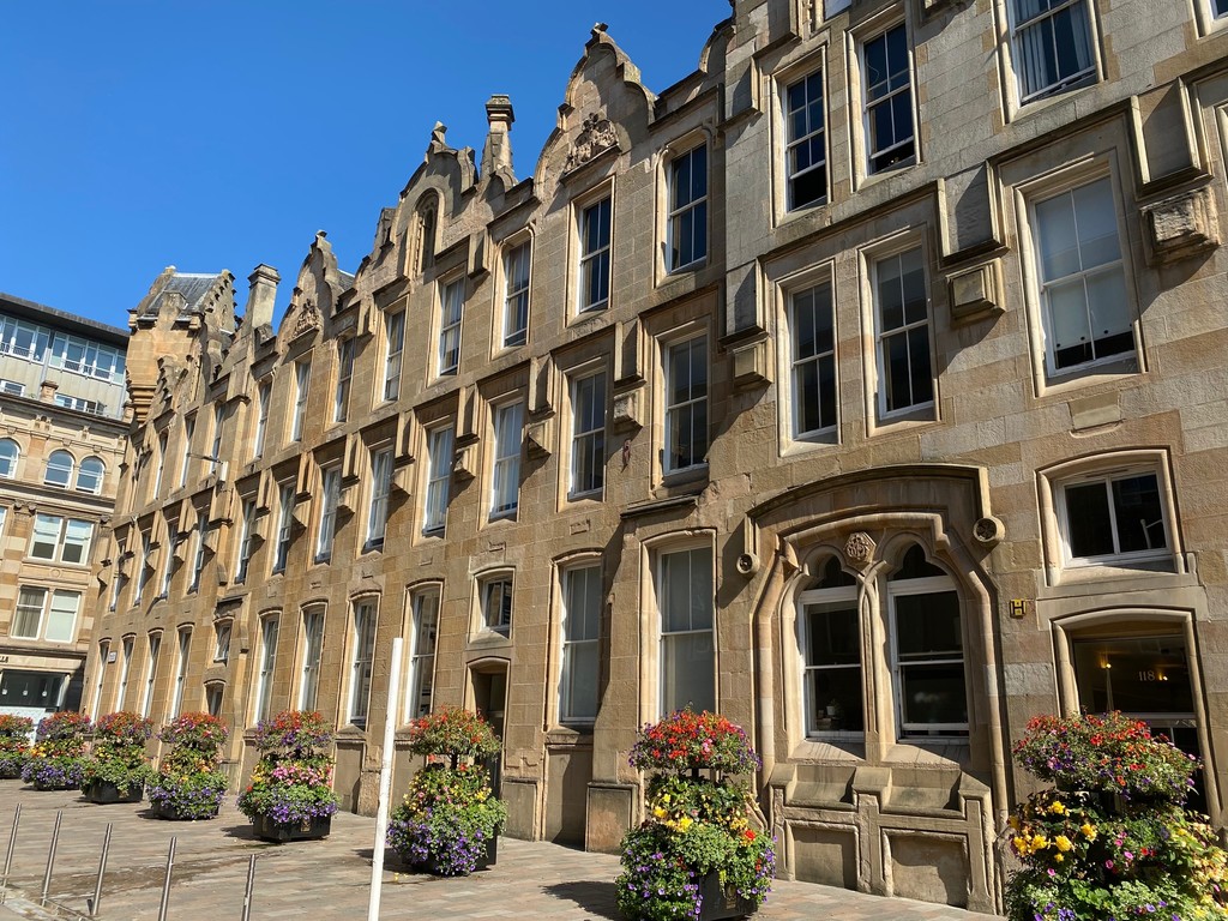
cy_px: 460
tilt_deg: +17.5
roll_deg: -2.0
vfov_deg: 53.1
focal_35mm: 26
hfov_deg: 67.3
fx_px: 922
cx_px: 614
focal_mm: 4.25
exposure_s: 1/2066
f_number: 1.8
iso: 32
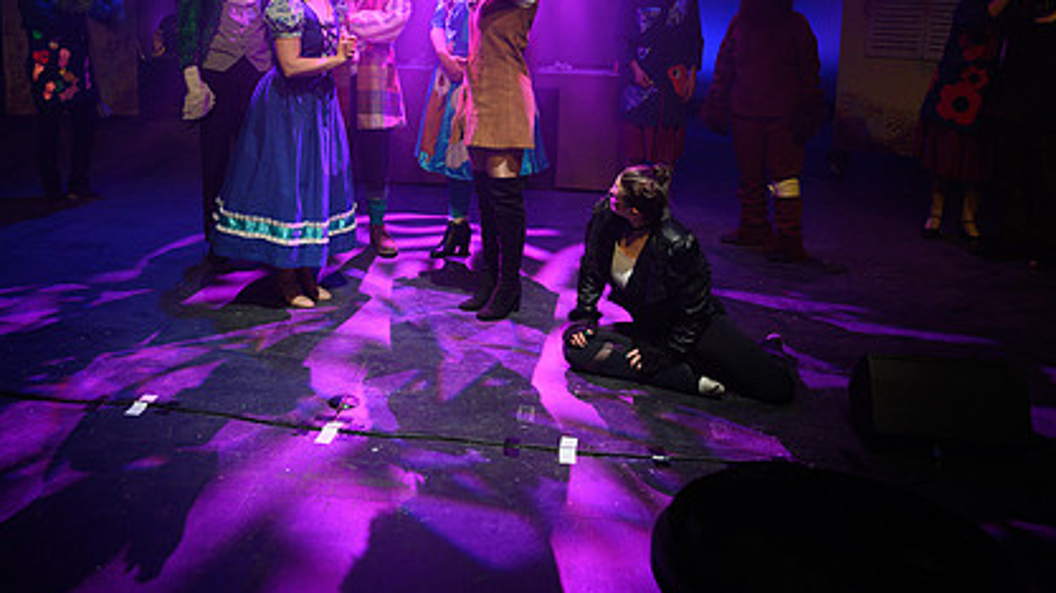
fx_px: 979
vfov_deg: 32.7
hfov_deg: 56.4
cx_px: 443
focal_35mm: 35
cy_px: 120
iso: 800
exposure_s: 1/60
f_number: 4.5
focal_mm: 24
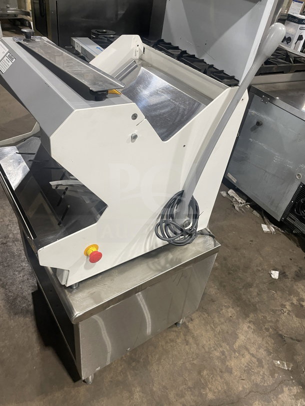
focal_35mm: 26
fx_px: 305
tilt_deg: -36.3
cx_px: 152
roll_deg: -12.9
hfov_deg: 53.1
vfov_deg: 67.3
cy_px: 203
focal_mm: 4.2
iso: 125
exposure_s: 1/72
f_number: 1.6
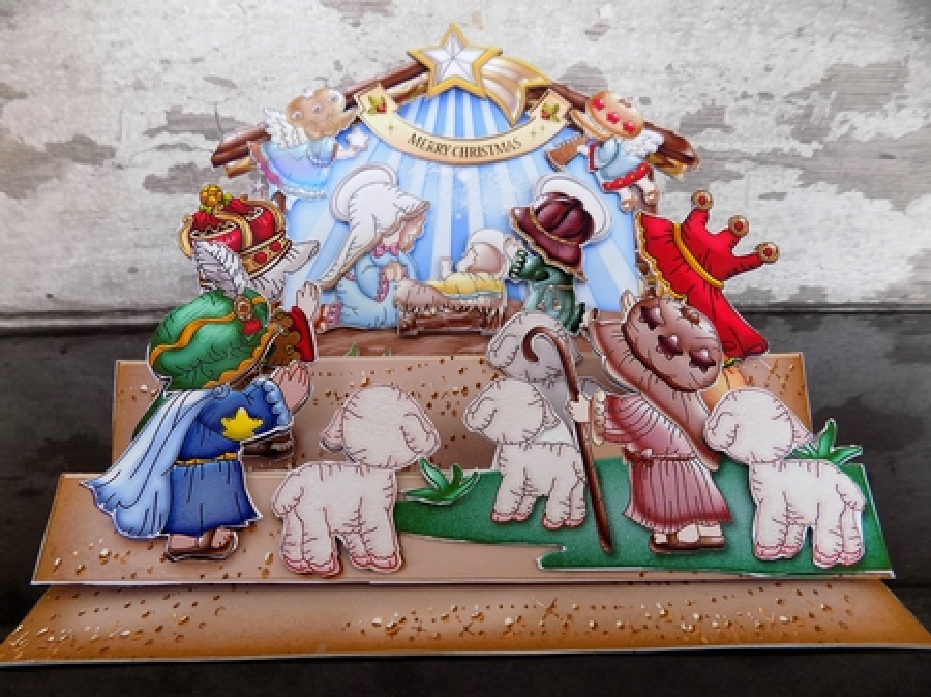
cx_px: 466
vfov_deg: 58.8
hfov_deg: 74.0
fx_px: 618
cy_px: 348
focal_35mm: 23
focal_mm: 4
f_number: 3.1
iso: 80
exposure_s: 1/40
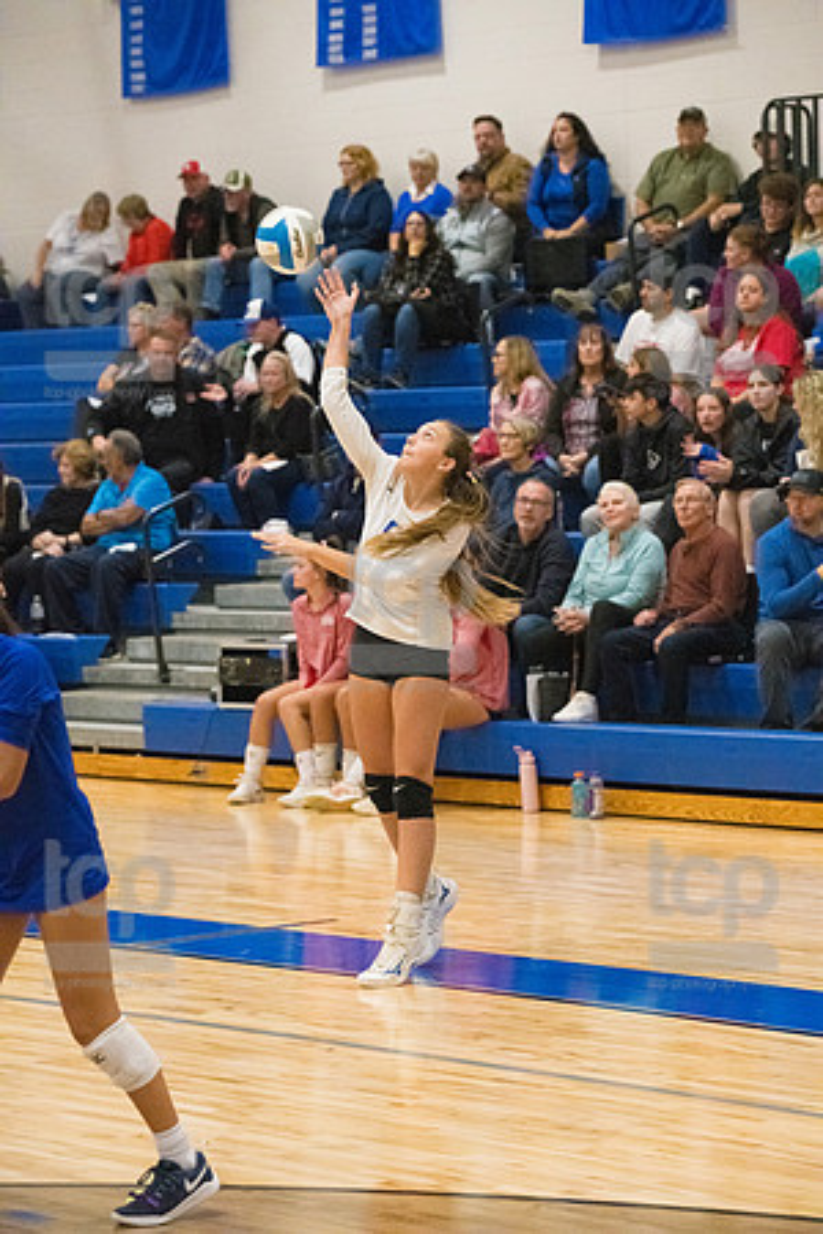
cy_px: 617
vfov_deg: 16.8
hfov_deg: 11.2
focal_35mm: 122
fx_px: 4183
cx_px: 412
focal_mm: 122
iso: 10000
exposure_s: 1/1600
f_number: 4.5
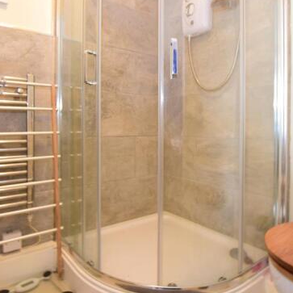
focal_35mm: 23
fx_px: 220
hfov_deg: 67.0
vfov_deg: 67.1
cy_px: 134
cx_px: 129
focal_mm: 10
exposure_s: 1/5
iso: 400
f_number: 5.6
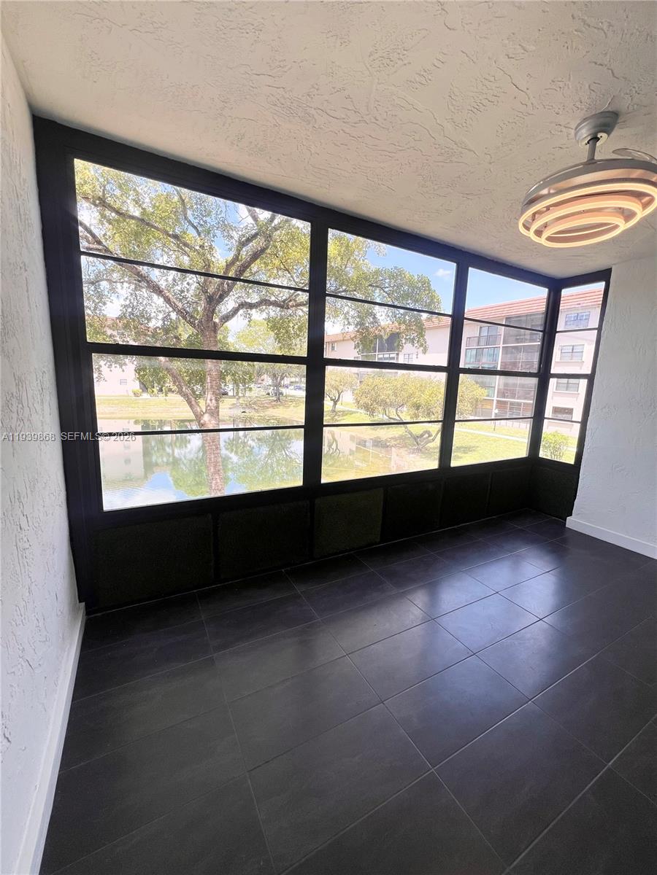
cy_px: 438
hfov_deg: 89.9
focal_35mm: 13
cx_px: 328
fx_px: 329
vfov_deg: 106.2
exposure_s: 1/385
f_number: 1.8
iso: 32
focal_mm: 1.57
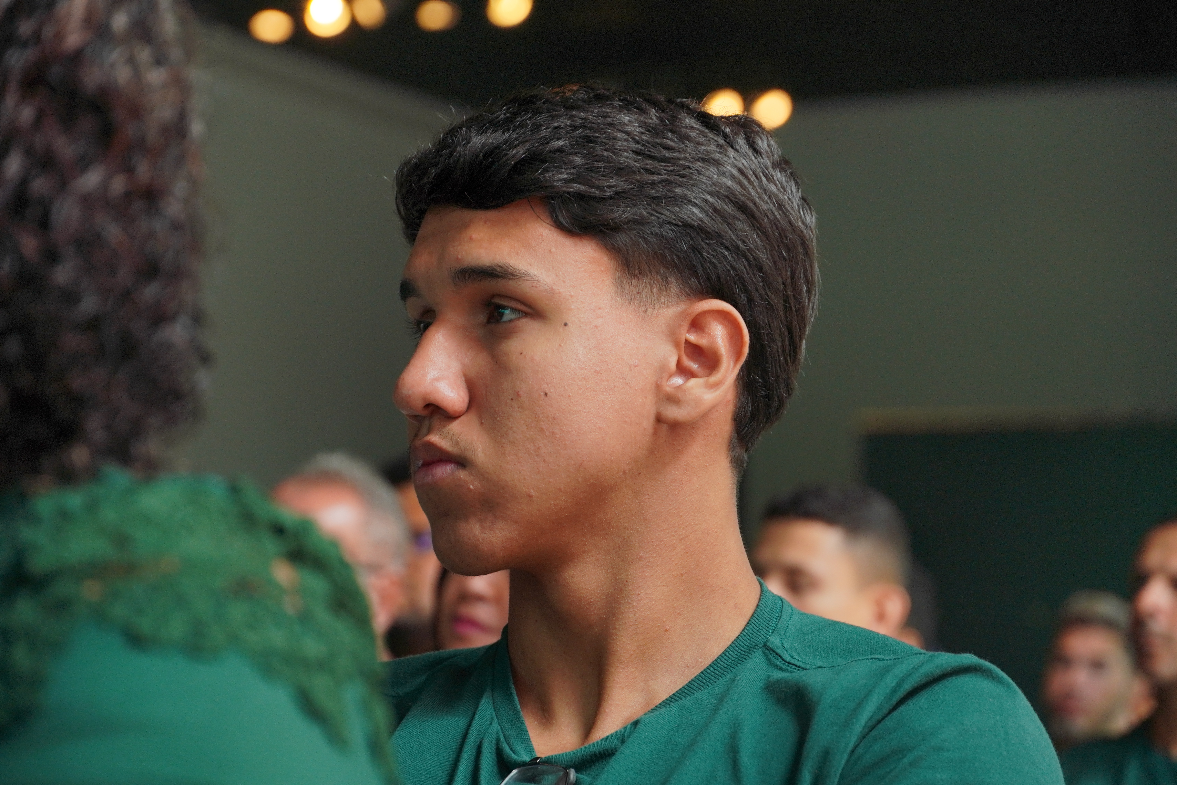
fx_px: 4561
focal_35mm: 140
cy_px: 392
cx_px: 588
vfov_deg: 9.8
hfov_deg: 14.7
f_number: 5.6
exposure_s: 1/40
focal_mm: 93
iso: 320
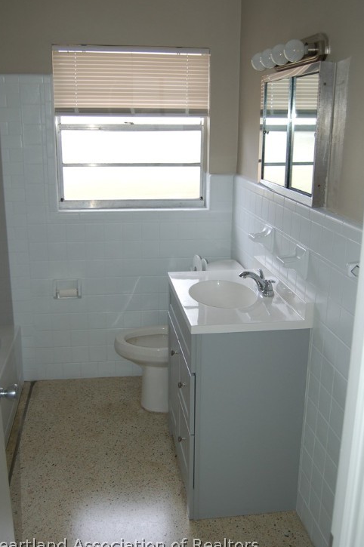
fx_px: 555
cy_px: 268
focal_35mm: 37
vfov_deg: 52.5
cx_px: 174
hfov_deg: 36.3
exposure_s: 1/60
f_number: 3.8
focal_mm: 23
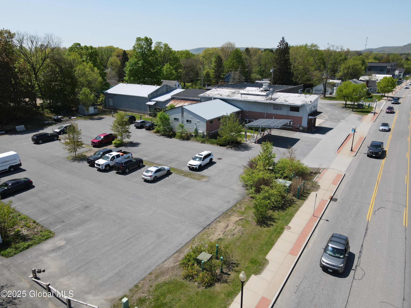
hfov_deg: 71.6
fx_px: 285
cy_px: 154
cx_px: 206
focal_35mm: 24
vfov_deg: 56.8
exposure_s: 1/640
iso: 100
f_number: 2.8
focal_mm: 4.5
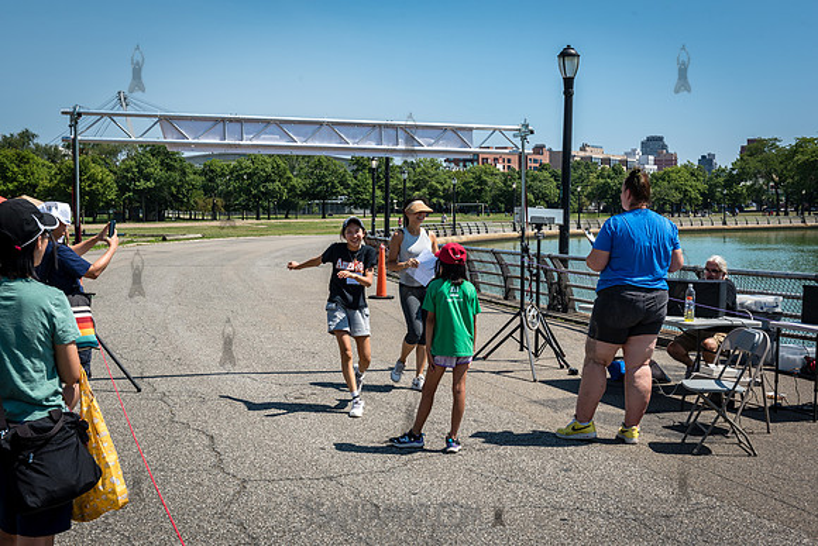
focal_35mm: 45
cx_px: 409
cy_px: 273
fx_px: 1023
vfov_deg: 29.9
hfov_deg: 43.6
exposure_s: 1/320
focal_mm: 45
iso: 200
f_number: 10
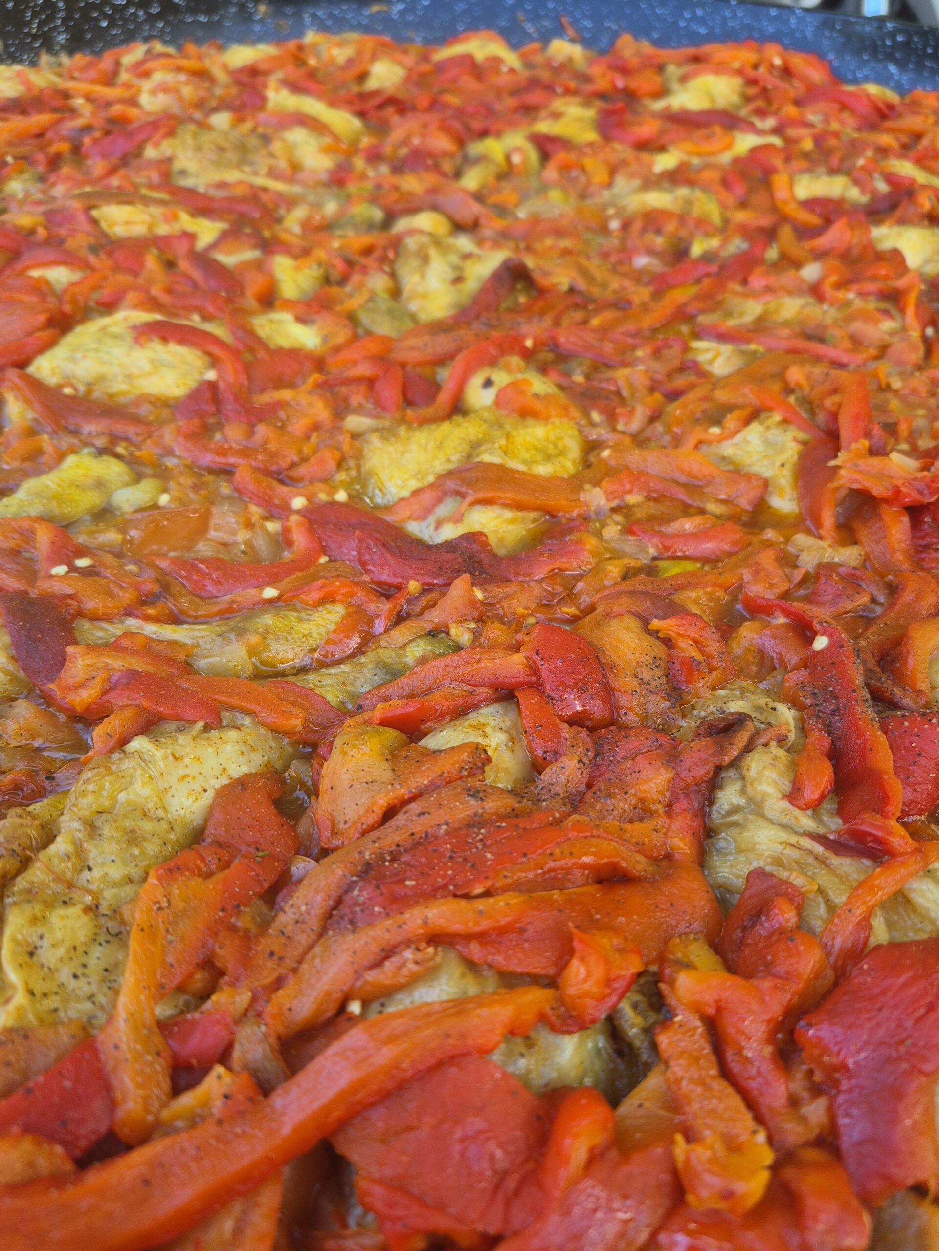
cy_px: 626
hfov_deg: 58.9
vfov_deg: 73.9
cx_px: 470
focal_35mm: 23
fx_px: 832
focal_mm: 5.4
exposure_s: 1/180
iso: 50
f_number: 1.8
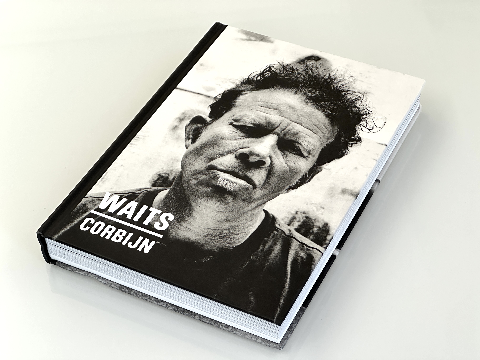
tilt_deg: -43.4
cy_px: 180
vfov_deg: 19.1
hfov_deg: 25.3
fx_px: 1068
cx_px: 240
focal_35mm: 77
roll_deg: +4.1
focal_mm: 9
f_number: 2.8
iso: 125
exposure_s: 1/100
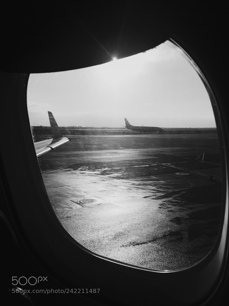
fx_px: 256
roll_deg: -3.4
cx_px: 114
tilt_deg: -5.3
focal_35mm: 29
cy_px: 153
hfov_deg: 48.2
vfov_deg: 61.7
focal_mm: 4.15
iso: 32
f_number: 2.2
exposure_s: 1/9901
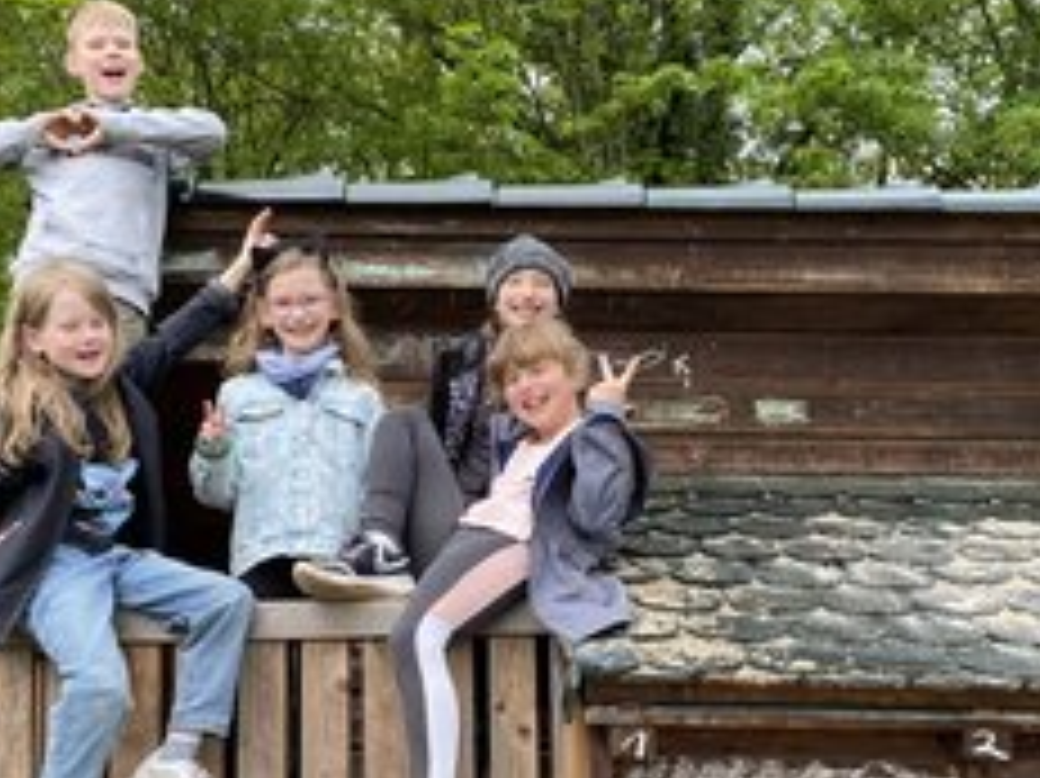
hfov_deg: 42.0
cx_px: 608
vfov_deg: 31.4
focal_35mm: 45
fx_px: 1351
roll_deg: +0.8
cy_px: 607
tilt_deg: +6.4
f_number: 1.8
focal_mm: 4.25
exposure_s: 1/460
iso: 32
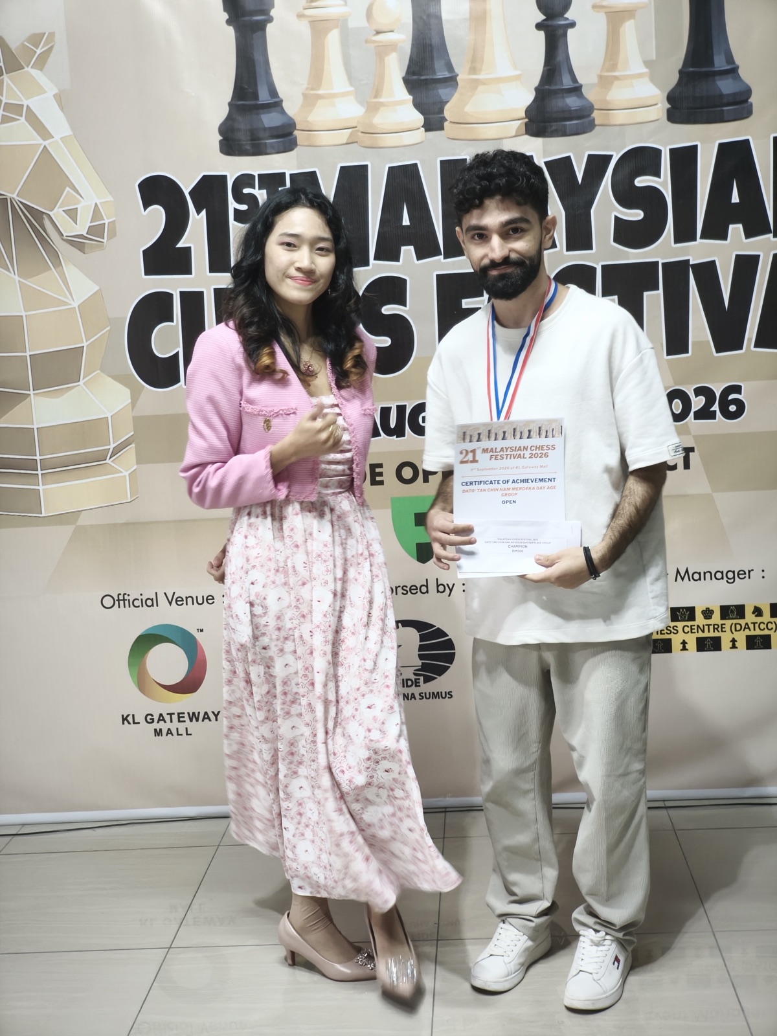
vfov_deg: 41.2
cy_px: 518
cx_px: 388
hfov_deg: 31.5
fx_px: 1377
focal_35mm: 46
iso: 1000
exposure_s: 1/50
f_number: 1.9
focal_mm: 7.1
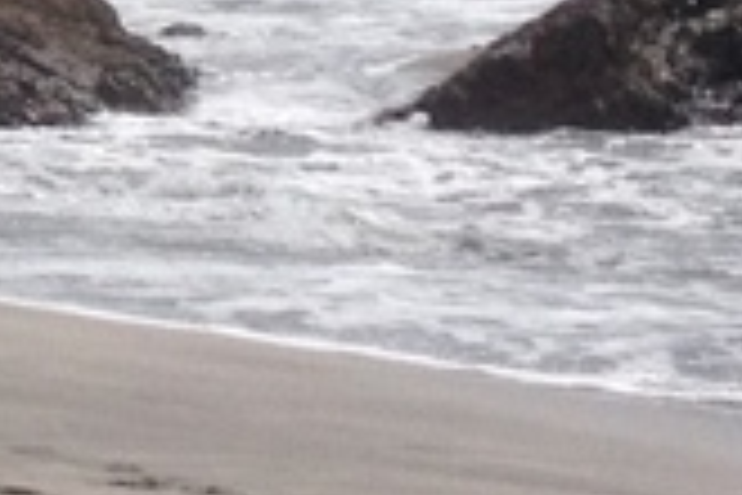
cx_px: -427
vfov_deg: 5.1
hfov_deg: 7.6
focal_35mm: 265
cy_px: -230
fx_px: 5462
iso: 50
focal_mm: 4.28
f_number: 2.4
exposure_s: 1/4255
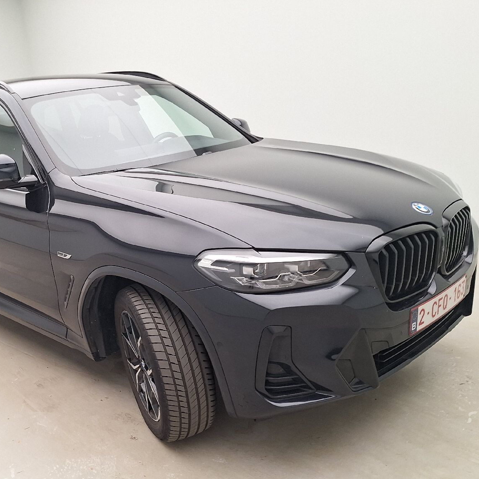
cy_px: 298
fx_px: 532
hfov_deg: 47.6
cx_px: 155
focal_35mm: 34
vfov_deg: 48.0
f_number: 1.8
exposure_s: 1/100
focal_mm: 5.54
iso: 64
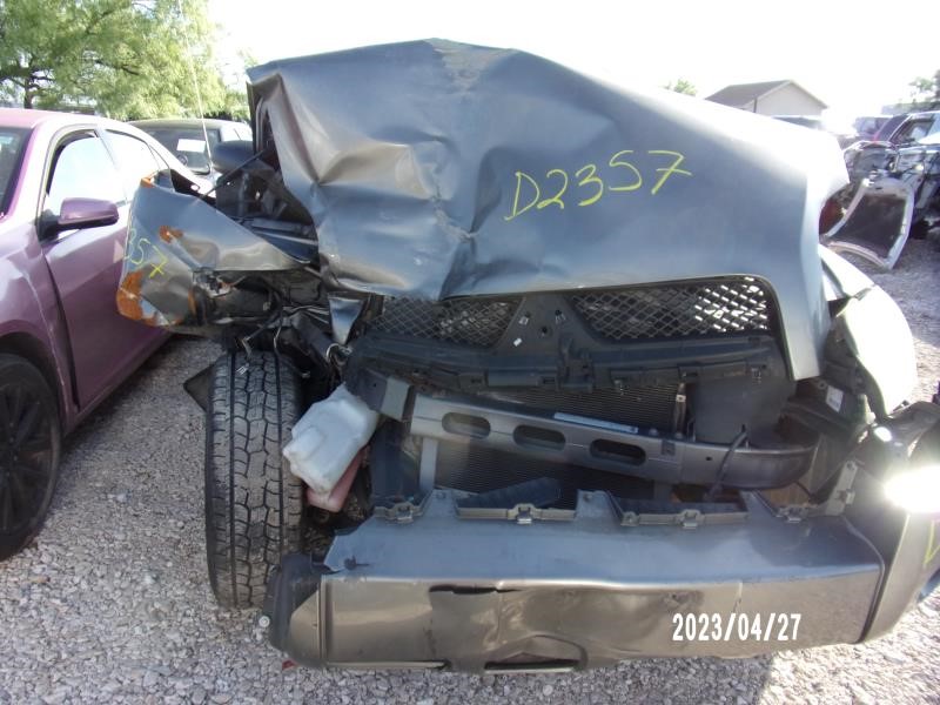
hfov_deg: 71.6
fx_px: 652
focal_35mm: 24
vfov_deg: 56.8
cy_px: 352
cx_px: 470
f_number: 3.3
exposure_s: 1/240
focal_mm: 4.3
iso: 80
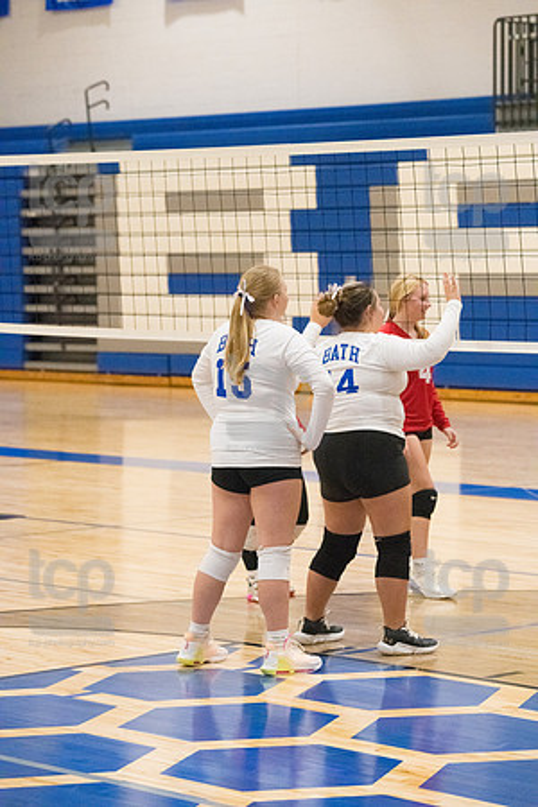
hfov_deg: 11.4
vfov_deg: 17.1
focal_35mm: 120
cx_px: 269
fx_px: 2690
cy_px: 404
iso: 10000
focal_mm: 120
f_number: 4.5
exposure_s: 1/1600
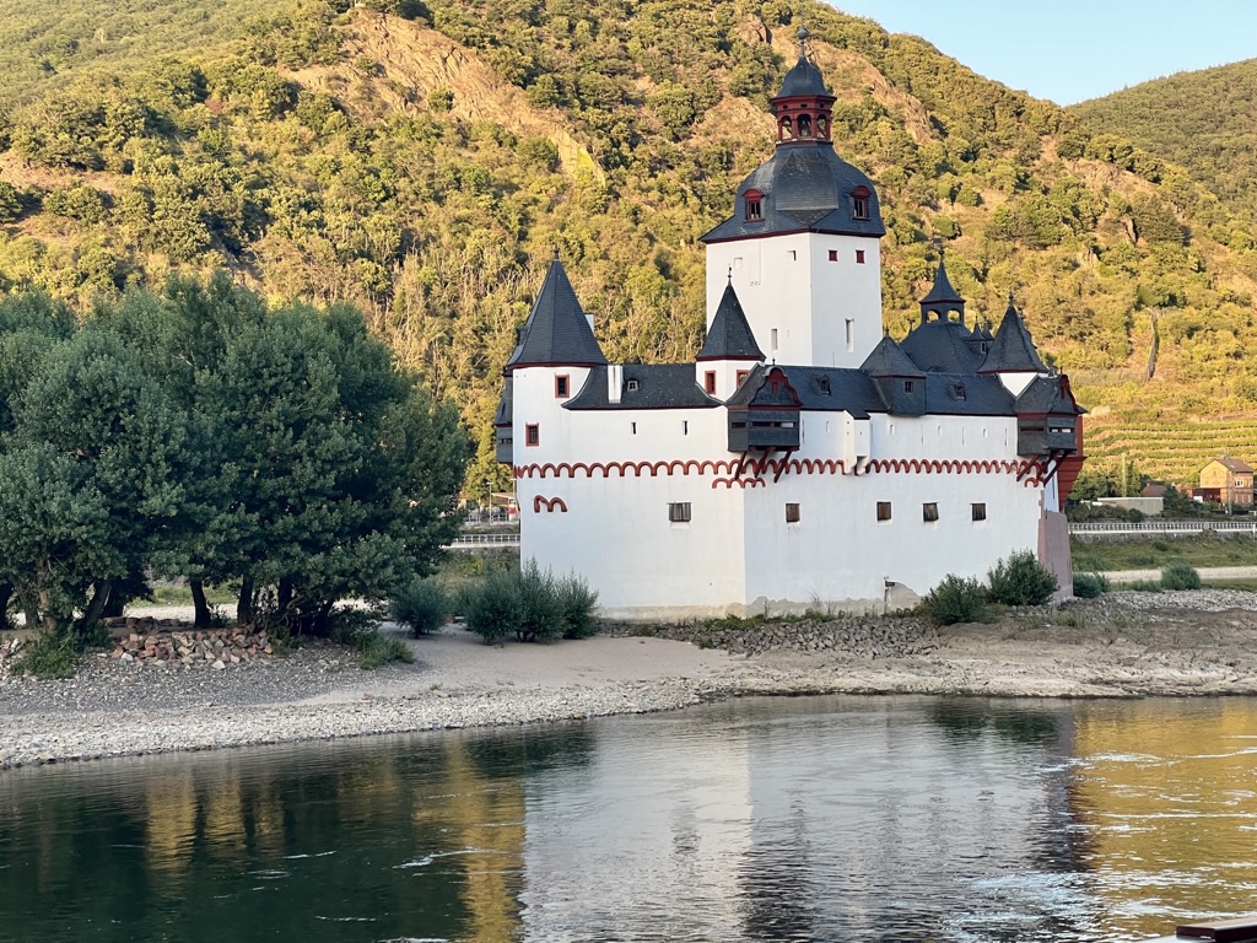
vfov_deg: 19.1
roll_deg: +0.8
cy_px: 472
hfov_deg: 25.3
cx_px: 628
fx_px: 2796
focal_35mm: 77
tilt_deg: -1.0
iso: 40
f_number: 2.8
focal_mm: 9
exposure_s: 1/99
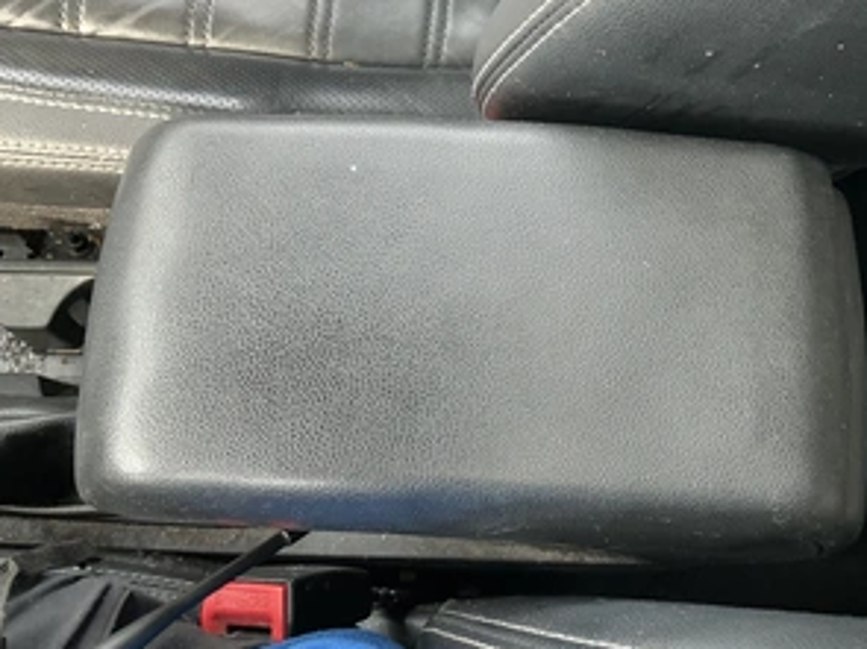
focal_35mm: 38
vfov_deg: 37.7
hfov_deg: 48.4
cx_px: 553
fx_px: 951
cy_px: 291
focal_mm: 3
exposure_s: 1/76
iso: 64
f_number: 1.8
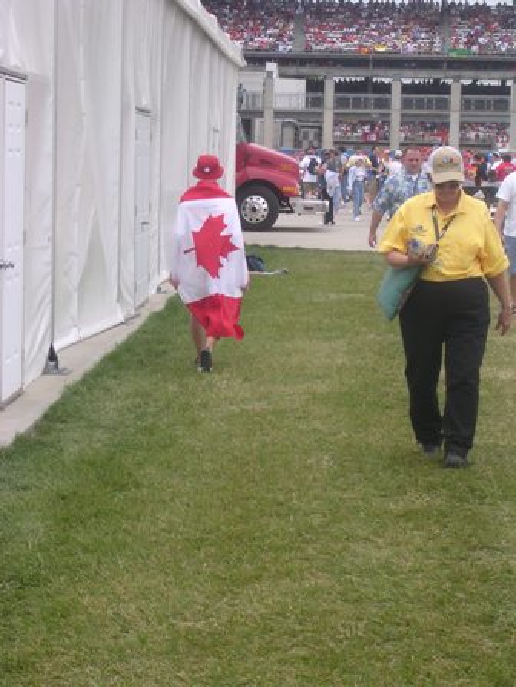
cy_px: 344
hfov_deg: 12.9
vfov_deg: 17.1
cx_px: 258
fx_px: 2286
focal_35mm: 115
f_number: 4.9
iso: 100
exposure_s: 1/271
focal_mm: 17.4
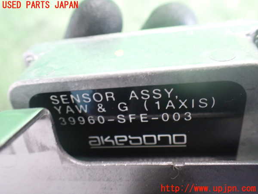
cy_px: 97
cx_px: 129
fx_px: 224
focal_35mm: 30
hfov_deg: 60.0
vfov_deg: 46.8
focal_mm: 5.4
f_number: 2.3
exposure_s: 1/30
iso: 800
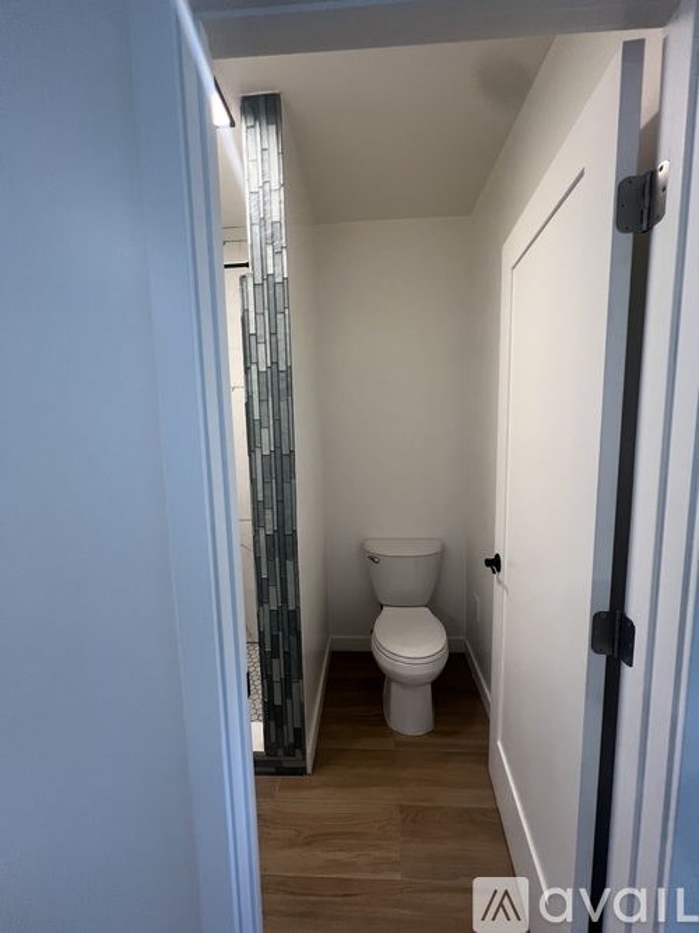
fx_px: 350
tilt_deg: -6.4
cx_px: 350
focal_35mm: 13
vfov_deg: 106.2
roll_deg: +1.0
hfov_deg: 89.9
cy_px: 466
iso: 200
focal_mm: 1.57
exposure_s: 1/60
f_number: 1.8
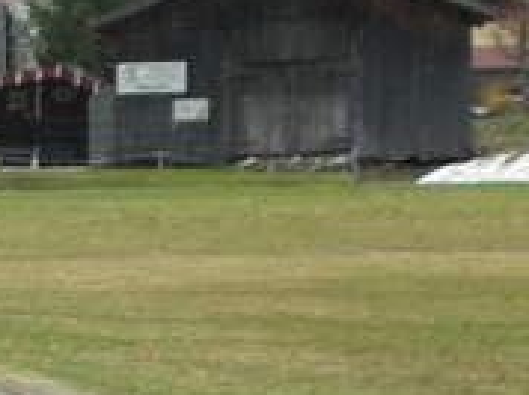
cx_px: -172
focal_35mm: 334
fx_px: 5097
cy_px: 437
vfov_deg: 4.4
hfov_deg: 5.9
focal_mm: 12.47
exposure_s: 1/320
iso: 50
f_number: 4.5
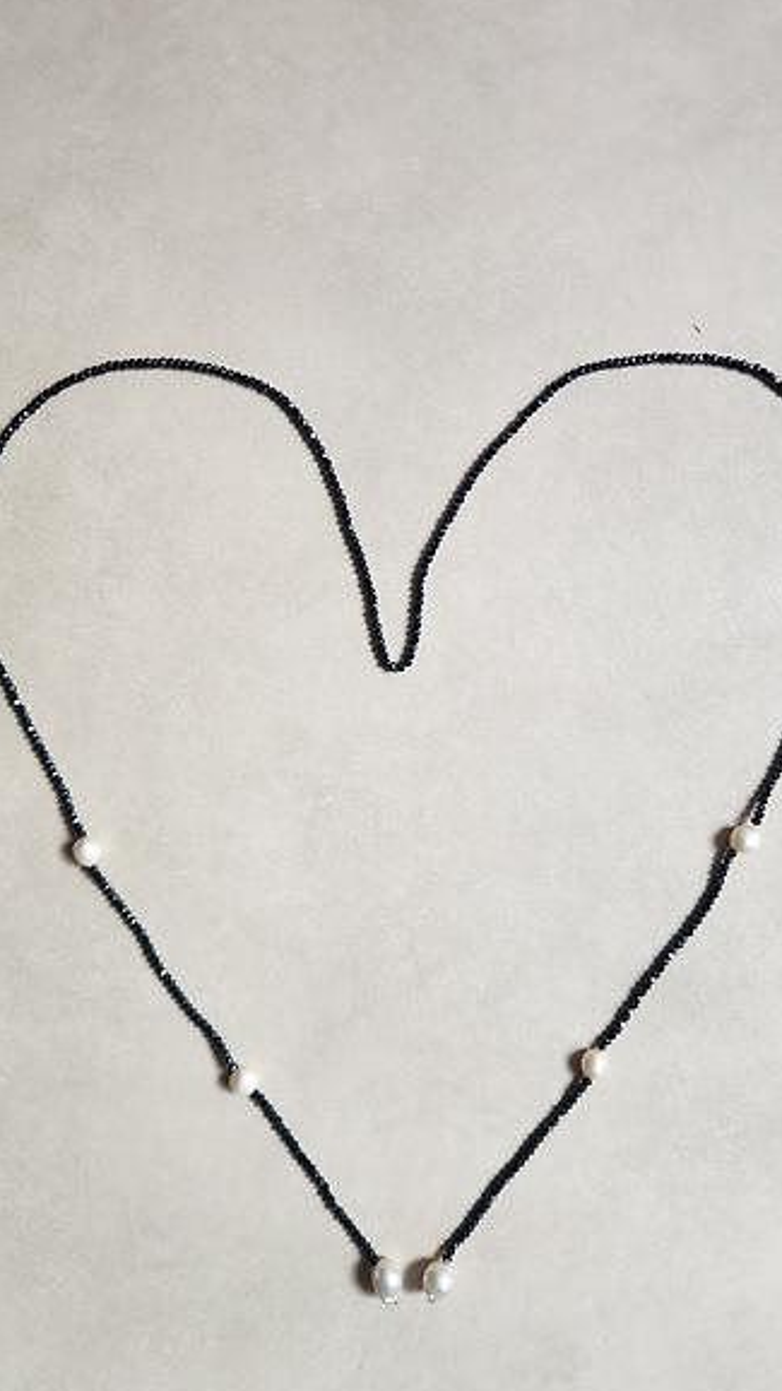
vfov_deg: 71.9
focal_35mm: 26
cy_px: 705
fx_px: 959
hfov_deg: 44.4
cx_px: 383
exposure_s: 1/120
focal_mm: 5.4
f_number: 1.8
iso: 160
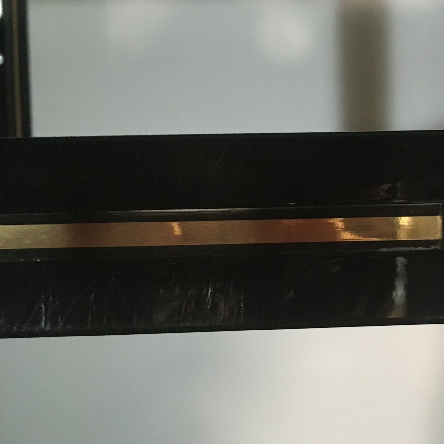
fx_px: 813
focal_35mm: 56
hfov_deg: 28.2
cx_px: 471
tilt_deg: -2.4
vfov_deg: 30.6
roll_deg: -0.1
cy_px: 233
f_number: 2.2
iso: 160
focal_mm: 4.15
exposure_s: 1/33
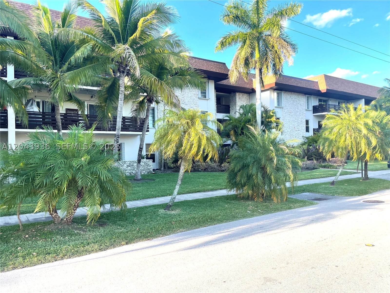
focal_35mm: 26
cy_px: 146
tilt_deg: +0.3
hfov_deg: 67.3
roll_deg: +1.6
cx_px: 195
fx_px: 293
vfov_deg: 53.1
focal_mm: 4.2
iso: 32
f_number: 1.6
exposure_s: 1/711
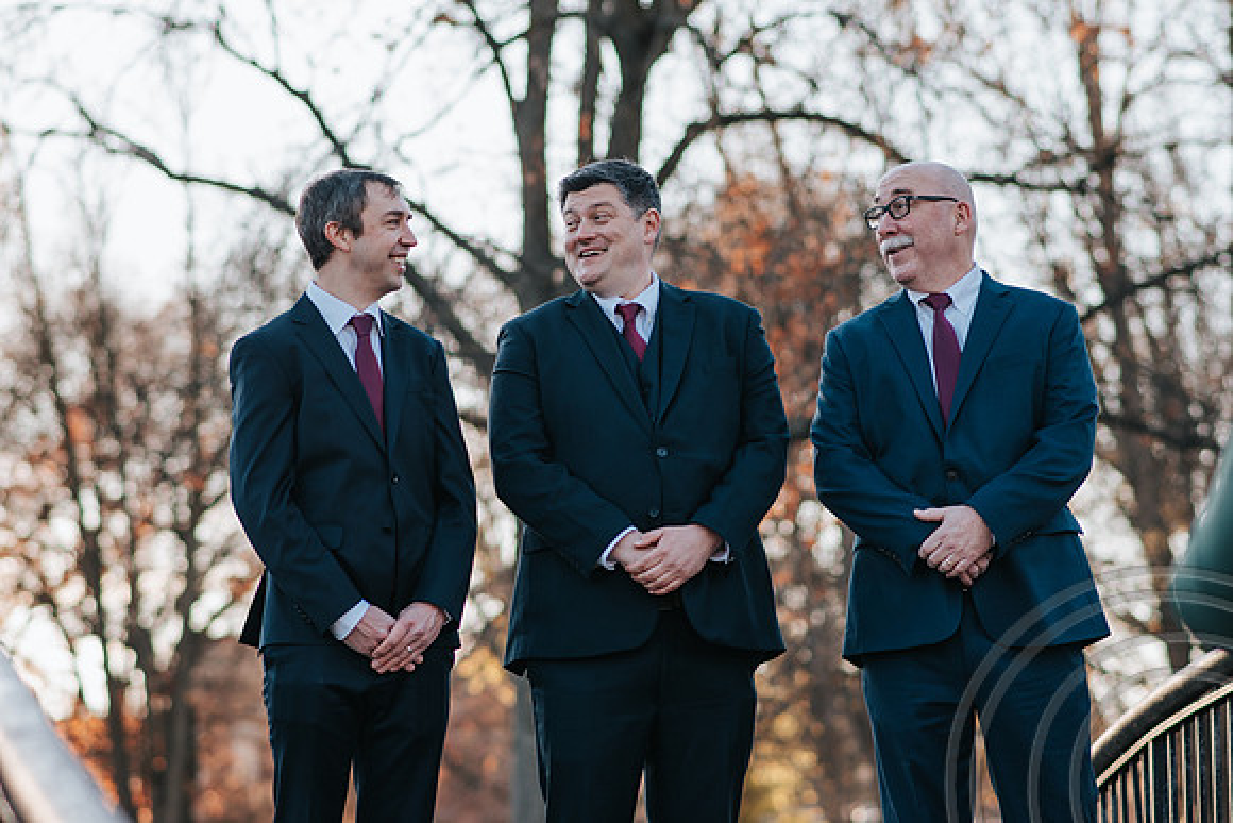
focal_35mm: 128
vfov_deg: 10.8
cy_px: 412
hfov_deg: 16.1
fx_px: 4368
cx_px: 616
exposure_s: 1/320
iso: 100
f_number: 2.8
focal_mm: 85
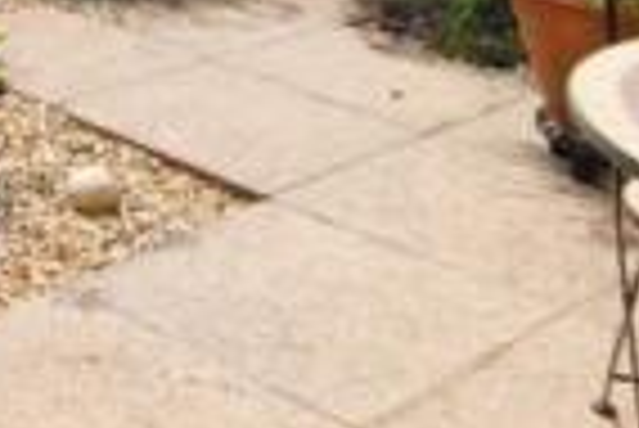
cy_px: -264
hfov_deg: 21.5
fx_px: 1475
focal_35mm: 83
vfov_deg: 15.0
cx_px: -243
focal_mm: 12
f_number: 11
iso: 100
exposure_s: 1/80
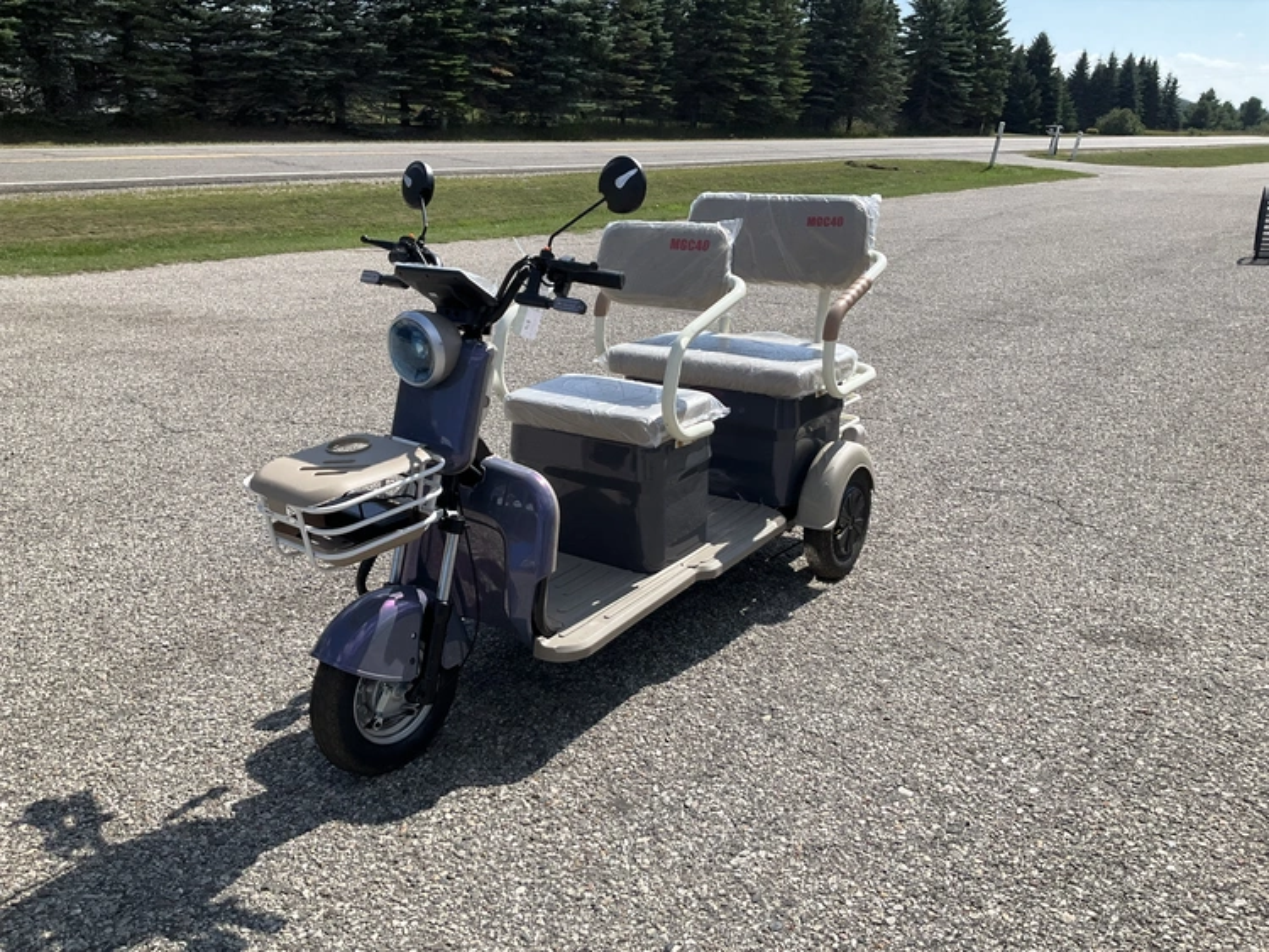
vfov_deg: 48.3
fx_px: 1063
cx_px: 634
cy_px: 476
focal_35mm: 29
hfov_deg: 61.6
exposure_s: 1/1848
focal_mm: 3
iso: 25
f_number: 1.8
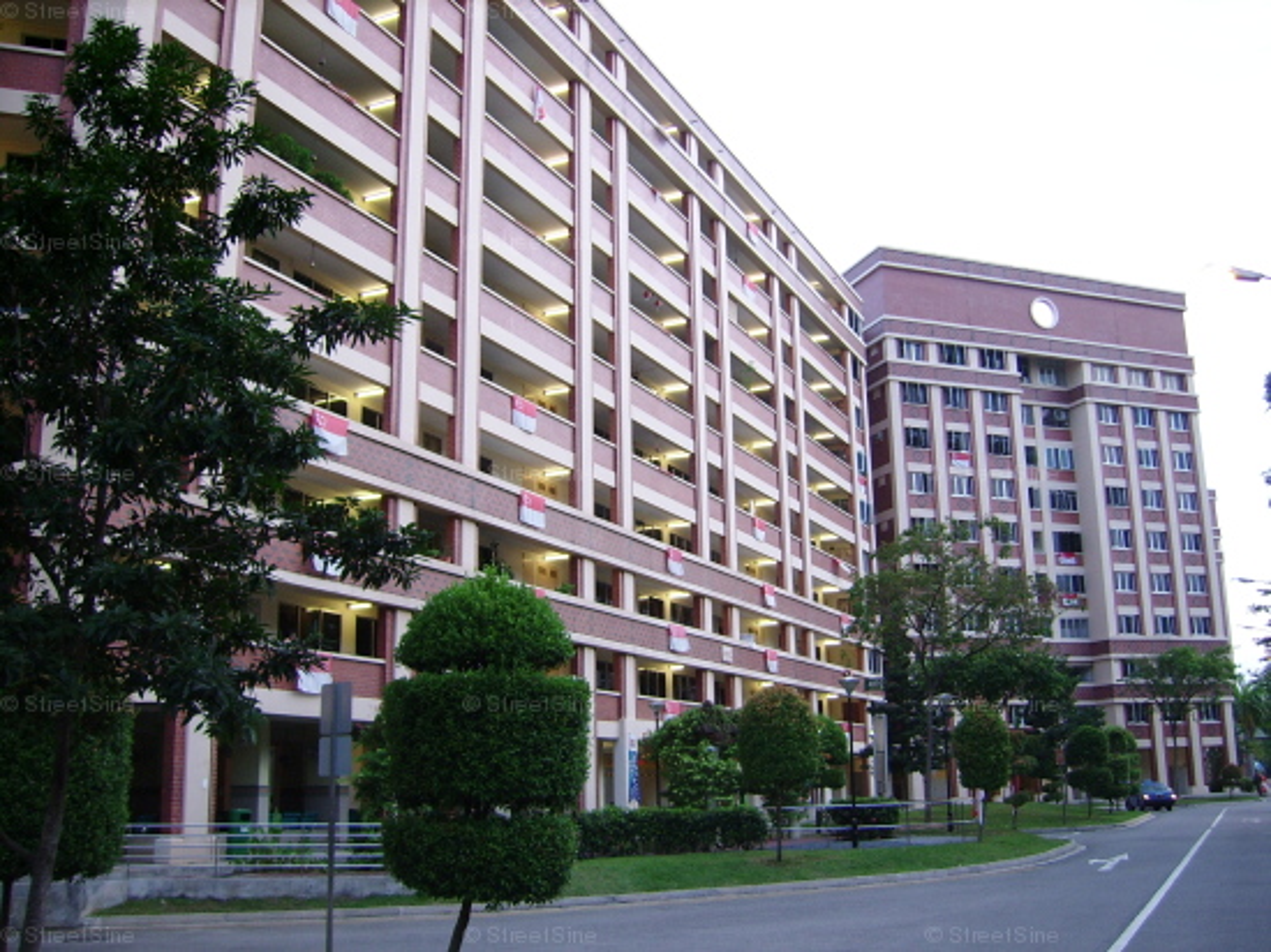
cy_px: 476
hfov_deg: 52.6
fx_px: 1285
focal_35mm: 35
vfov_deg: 40.7
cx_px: 636
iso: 100
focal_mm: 5.95
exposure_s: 1/42
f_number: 2.8
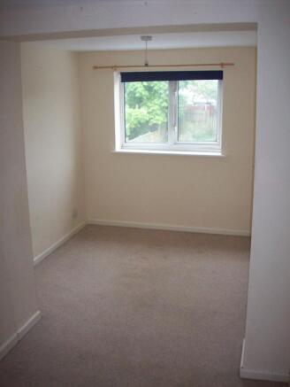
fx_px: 413
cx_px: 145
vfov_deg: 50.1
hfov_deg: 38.7
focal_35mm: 37
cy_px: 194
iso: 160
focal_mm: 6.2
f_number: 2.8
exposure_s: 1/64
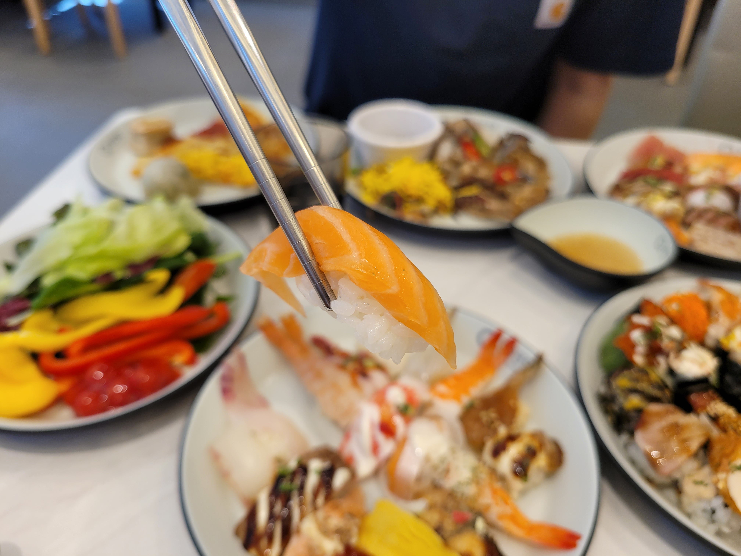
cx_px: 370
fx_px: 557
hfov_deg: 67.3
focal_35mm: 26
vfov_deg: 53.1
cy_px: 278
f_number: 1.8
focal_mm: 5.4
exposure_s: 1/120
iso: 80
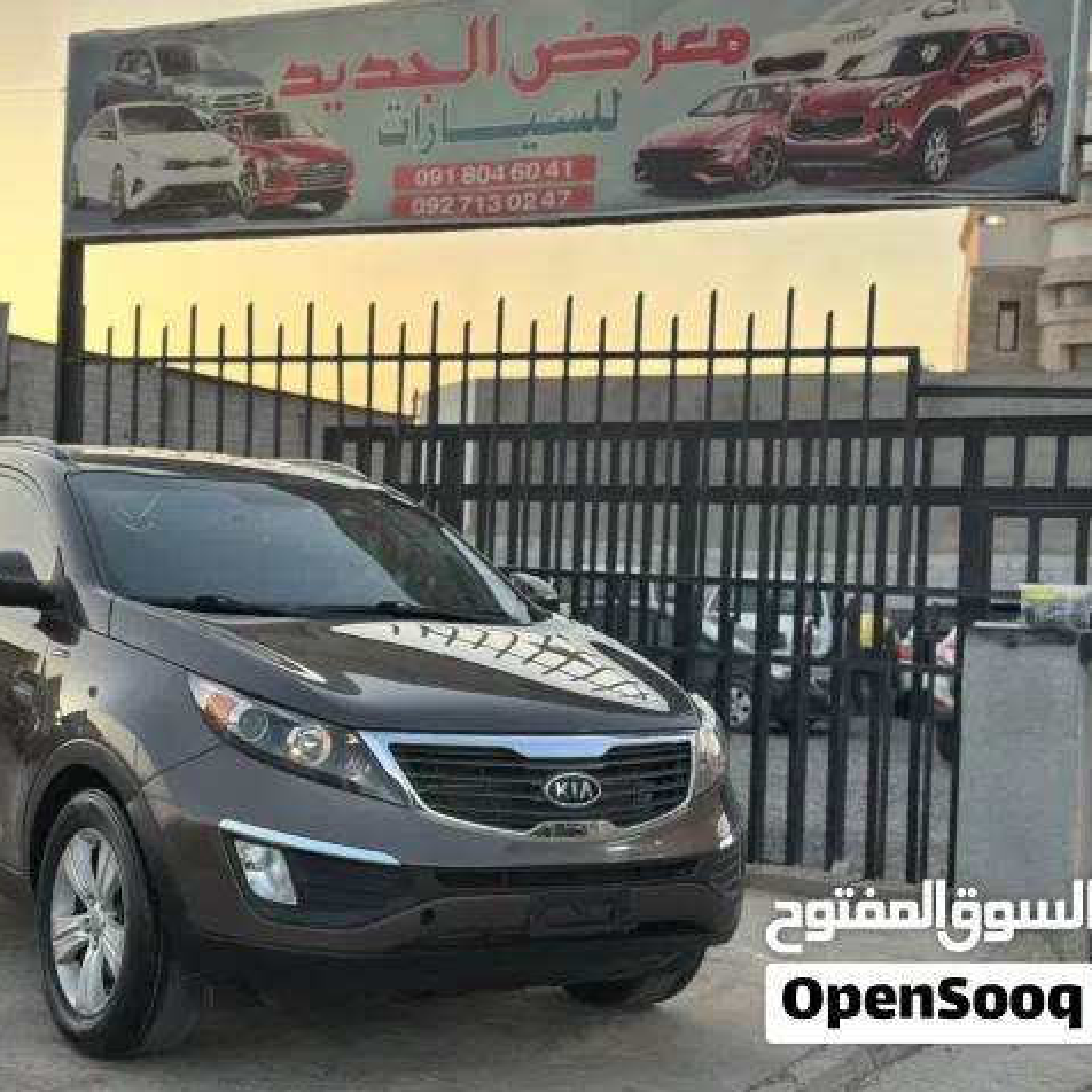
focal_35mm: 57
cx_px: 420
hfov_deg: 29.9
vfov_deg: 30.0
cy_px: 548
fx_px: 2034
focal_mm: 6.86
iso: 80
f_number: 1.78
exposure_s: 1/513
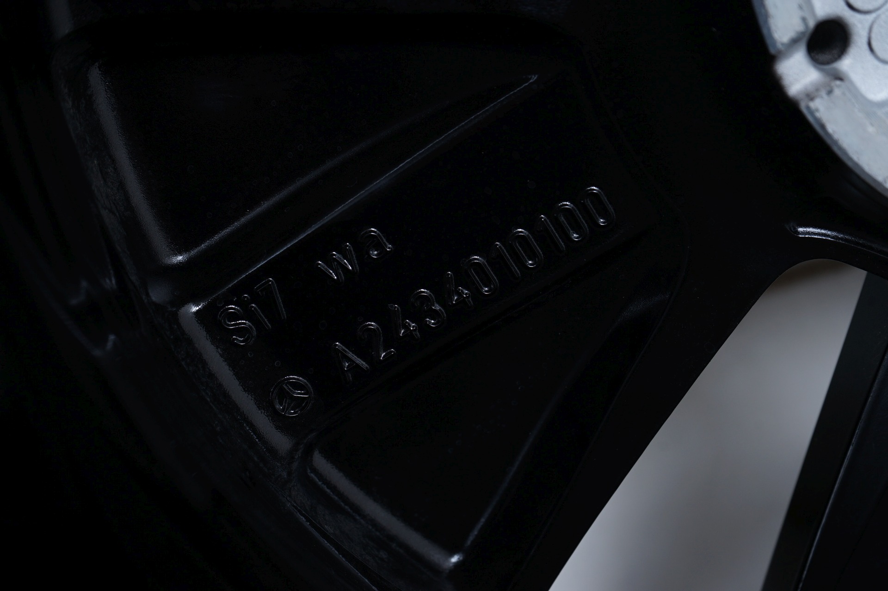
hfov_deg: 39.6
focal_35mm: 50
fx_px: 1232
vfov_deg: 27.0
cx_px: 444
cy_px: 296
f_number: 7.1
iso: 250
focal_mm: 50
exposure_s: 1/125
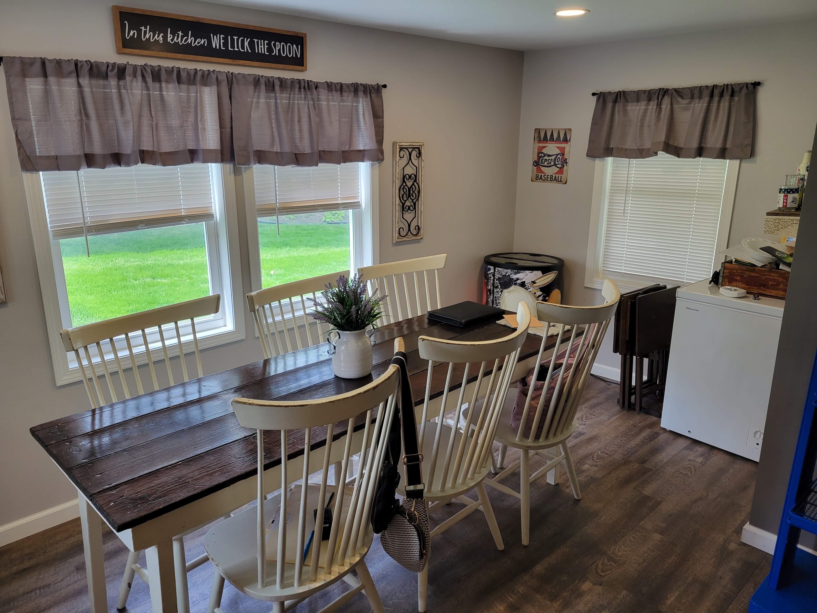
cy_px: 306
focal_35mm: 26
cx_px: 408
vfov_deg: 53.1
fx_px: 614
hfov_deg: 67.3
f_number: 1.8
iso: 64
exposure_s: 1/120
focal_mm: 5.4
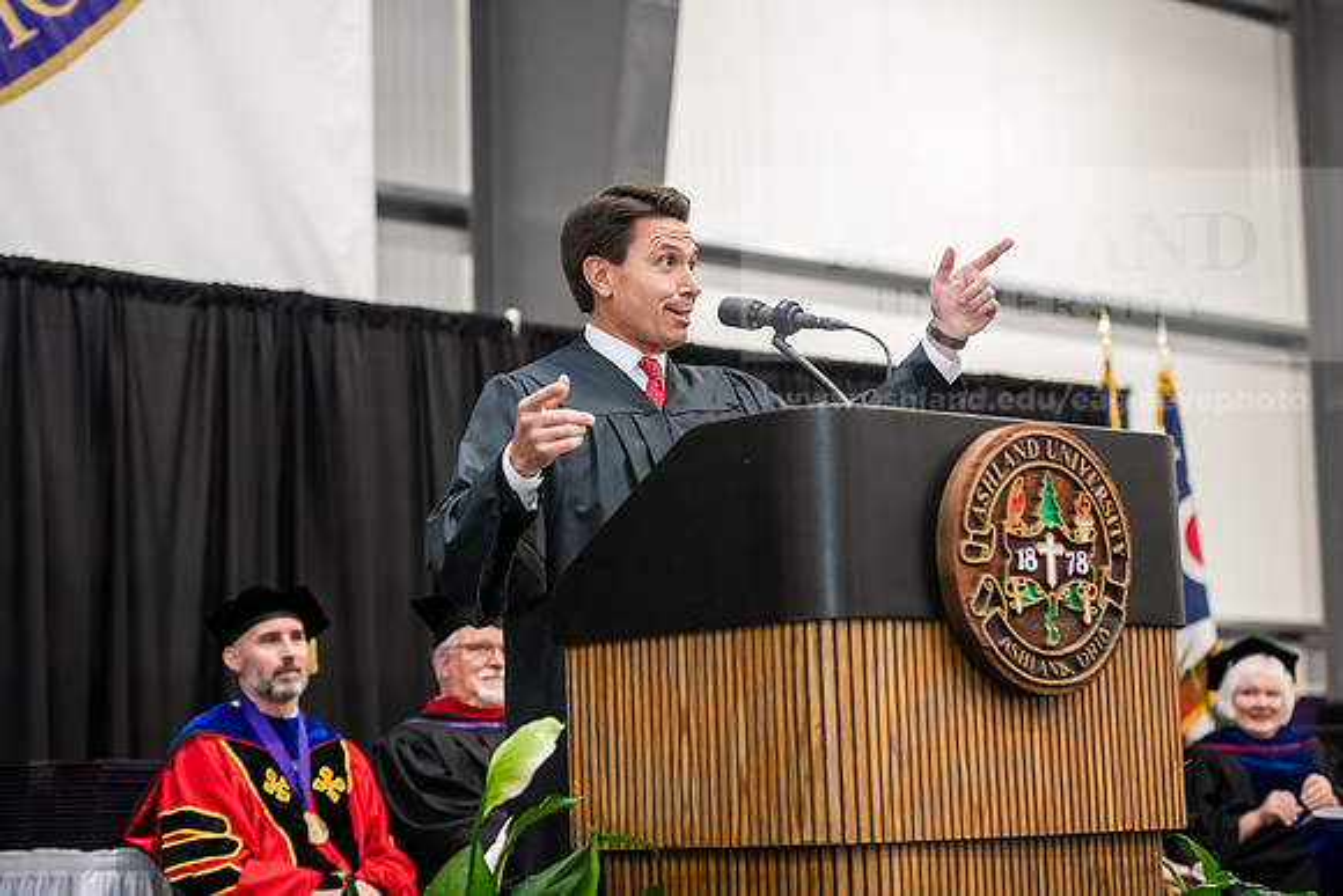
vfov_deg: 16.7
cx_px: 672
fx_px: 3060
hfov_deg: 24.8
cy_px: 448
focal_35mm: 82
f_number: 3.2
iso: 3200
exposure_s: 1/200
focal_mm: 82
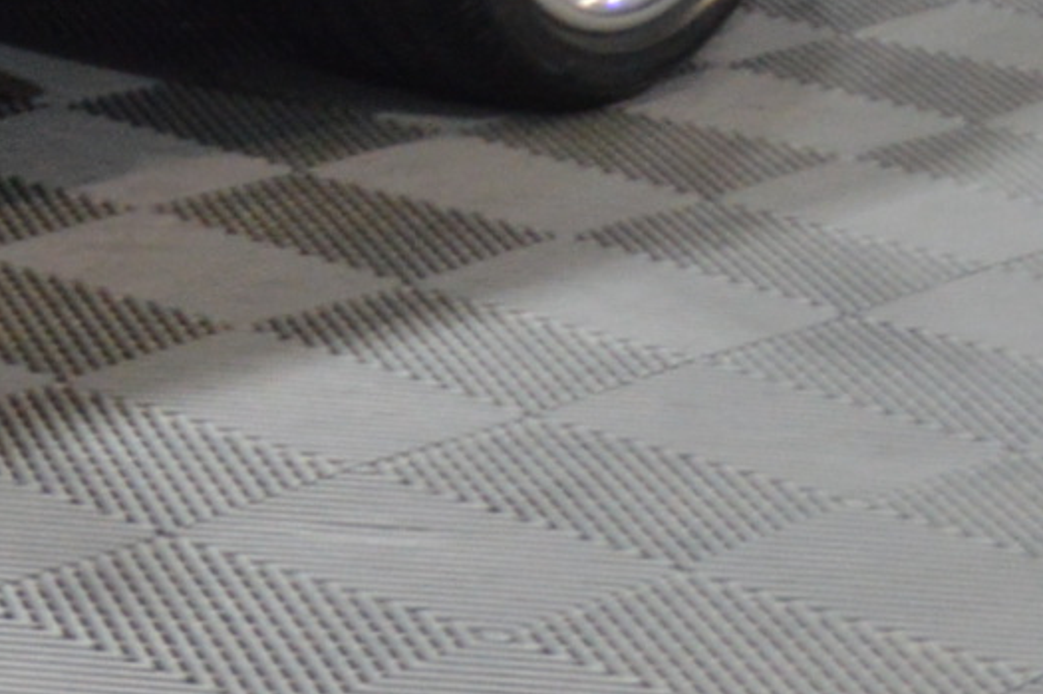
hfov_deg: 9.8
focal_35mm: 172
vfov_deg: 7.7
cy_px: -593
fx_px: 4978
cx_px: -1816
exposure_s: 1/60
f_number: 3.8
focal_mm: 20
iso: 800
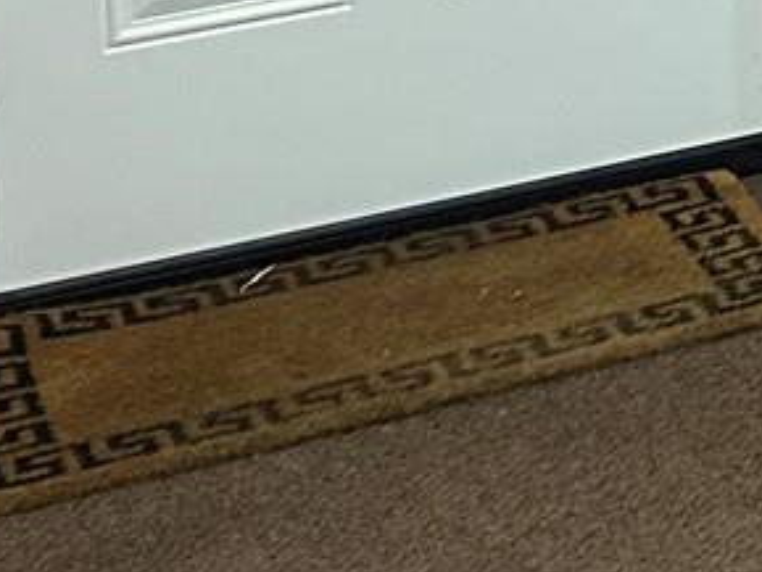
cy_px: -1149
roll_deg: +1.0
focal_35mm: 184
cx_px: 2410
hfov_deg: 8.6
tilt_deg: -2.9
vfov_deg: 7.2
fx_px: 4052
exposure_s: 1/60
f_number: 1.5
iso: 160
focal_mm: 5.7
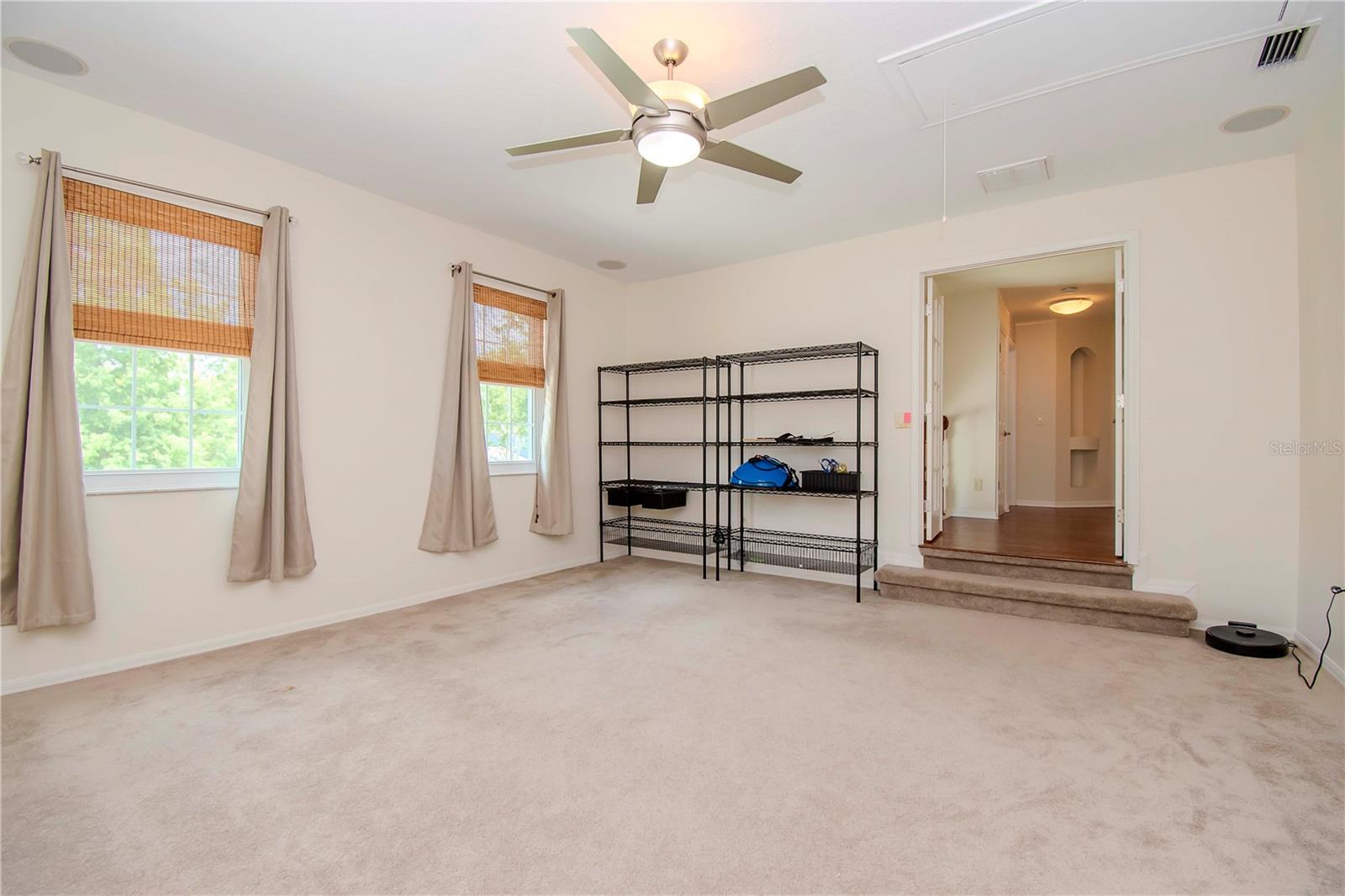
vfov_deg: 77.3
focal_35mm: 15
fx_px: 560
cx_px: 672
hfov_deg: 100.4
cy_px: 448
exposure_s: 1/60
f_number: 7.1
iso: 640
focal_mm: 10
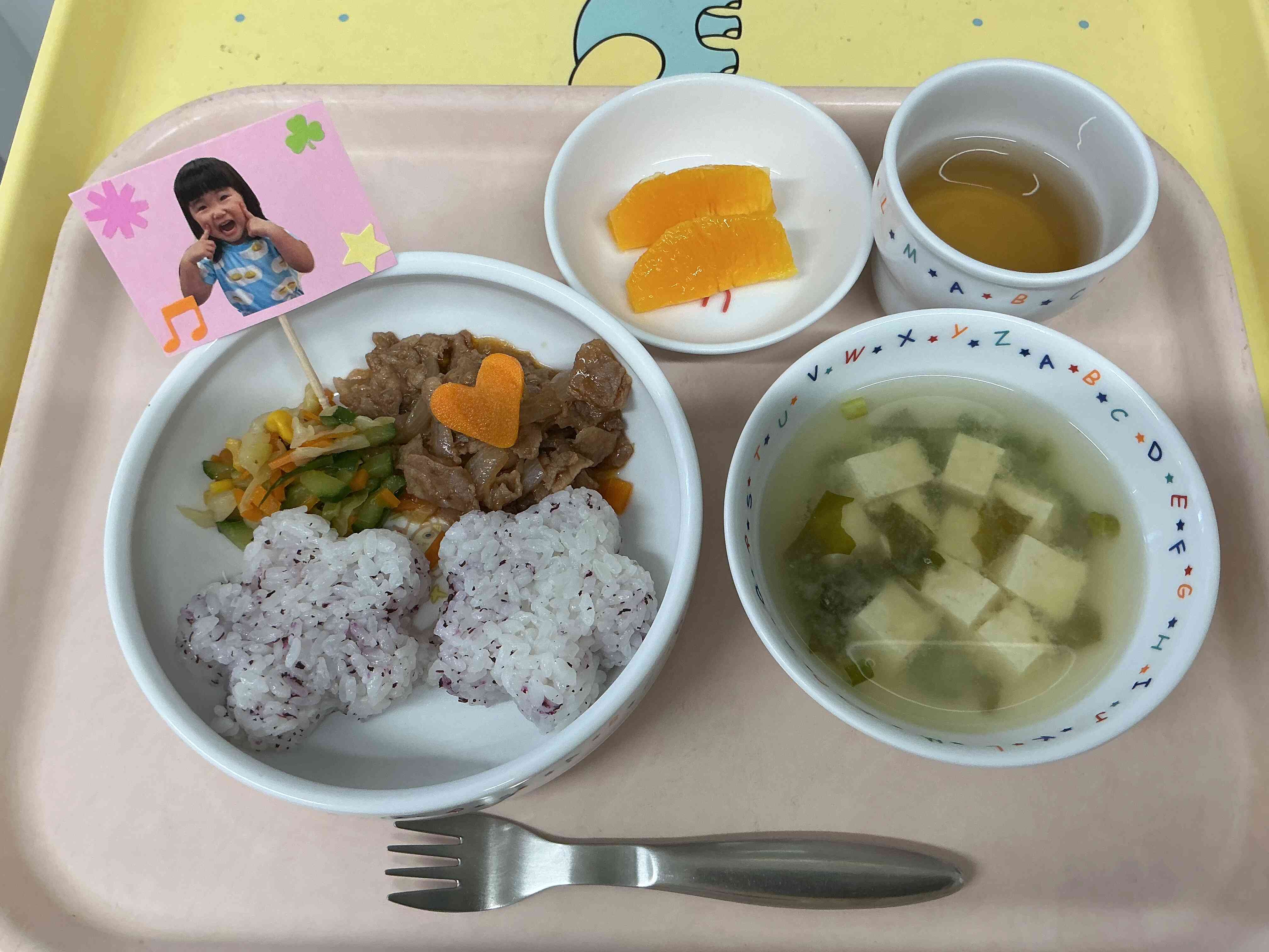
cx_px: 634
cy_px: 476
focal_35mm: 29
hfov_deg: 61.7
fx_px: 1063
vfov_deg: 48.2
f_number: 1.8
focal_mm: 3
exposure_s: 1/120
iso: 64
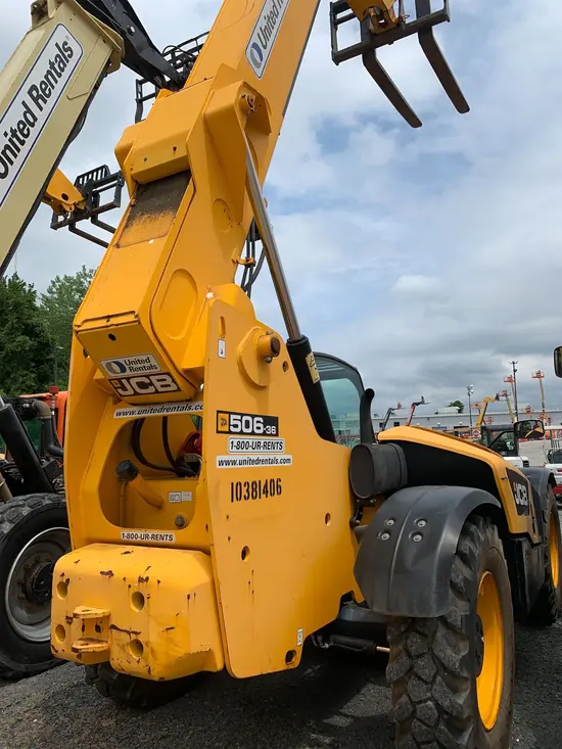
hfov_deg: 53.1
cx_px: 281
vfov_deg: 67.3
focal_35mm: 26
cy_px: 374
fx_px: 563
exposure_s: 1/4464
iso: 25
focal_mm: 4.25
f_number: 1.8
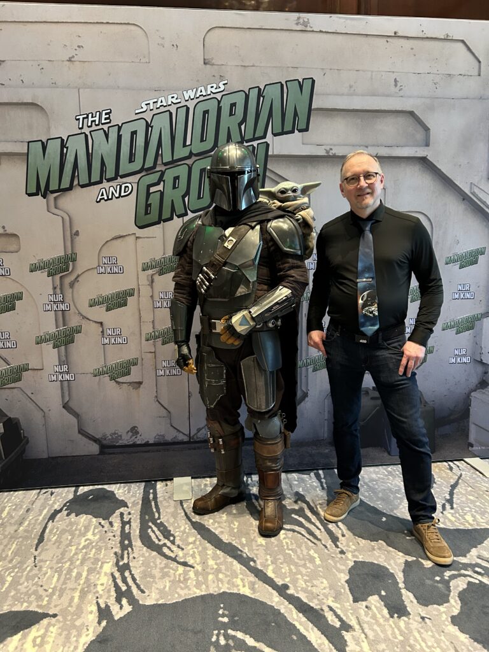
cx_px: 244
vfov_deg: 67.3
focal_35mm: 26
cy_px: 326
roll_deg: +1.0
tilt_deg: -8.3
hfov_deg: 53.1
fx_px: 490
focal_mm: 5.7
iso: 400
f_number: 1.5
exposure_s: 1/50
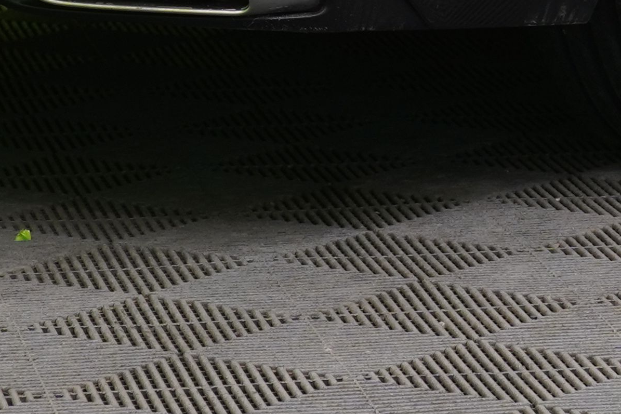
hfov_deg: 7.7
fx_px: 4589
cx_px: 509
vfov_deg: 5.0
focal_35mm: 266
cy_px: -552
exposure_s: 1/30
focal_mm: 53
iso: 400
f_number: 5
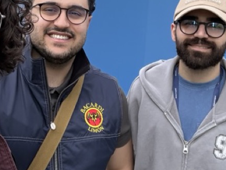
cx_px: 89
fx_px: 412
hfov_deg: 30.6
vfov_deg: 22.9
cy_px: 27
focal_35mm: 63
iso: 40
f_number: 1.9
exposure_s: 1/614
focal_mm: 2.69
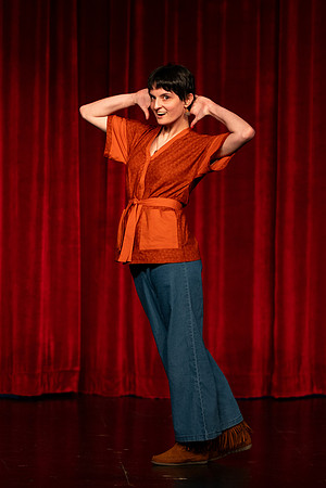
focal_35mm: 231
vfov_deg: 8.9
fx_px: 3144
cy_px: 199
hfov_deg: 5.9
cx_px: 153
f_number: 1.4
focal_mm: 105
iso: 400
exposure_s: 1/400
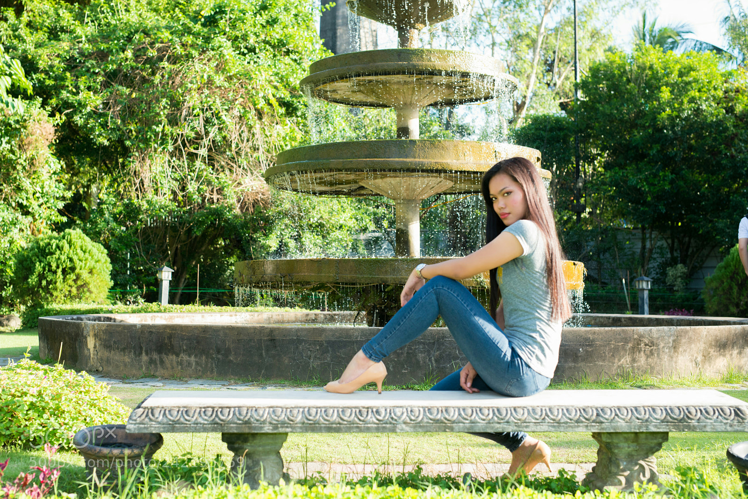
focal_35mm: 50
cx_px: 374
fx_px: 1039
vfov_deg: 27.0
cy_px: 250
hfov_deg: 39.6
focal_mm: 50
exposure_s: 1/500
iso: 640
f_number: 5
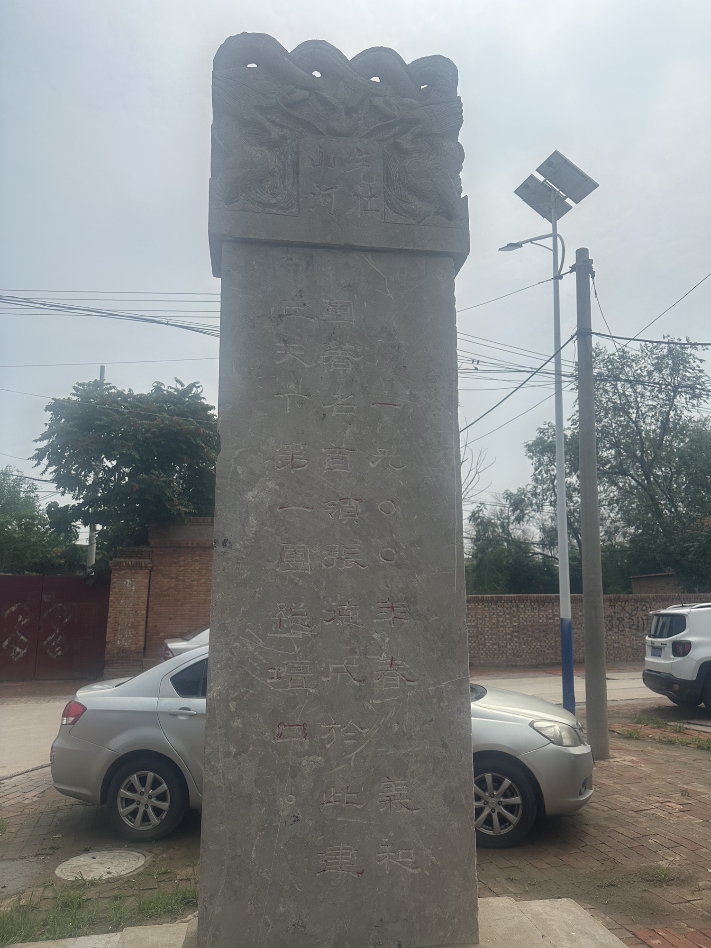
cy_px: 474
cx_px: 356
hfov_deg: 56.8
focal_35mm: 24
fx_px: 657
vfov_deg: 71.6
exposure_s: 1/7576
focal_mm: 6.86
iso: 80
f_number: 1.78
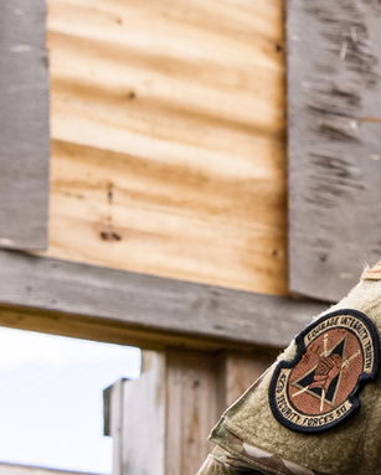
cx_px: 616
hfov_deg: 8.0
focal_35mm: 188
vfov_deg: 10.2
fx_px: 2647
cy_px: 438
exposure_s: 1/320
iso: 250
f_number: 9
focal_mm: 40
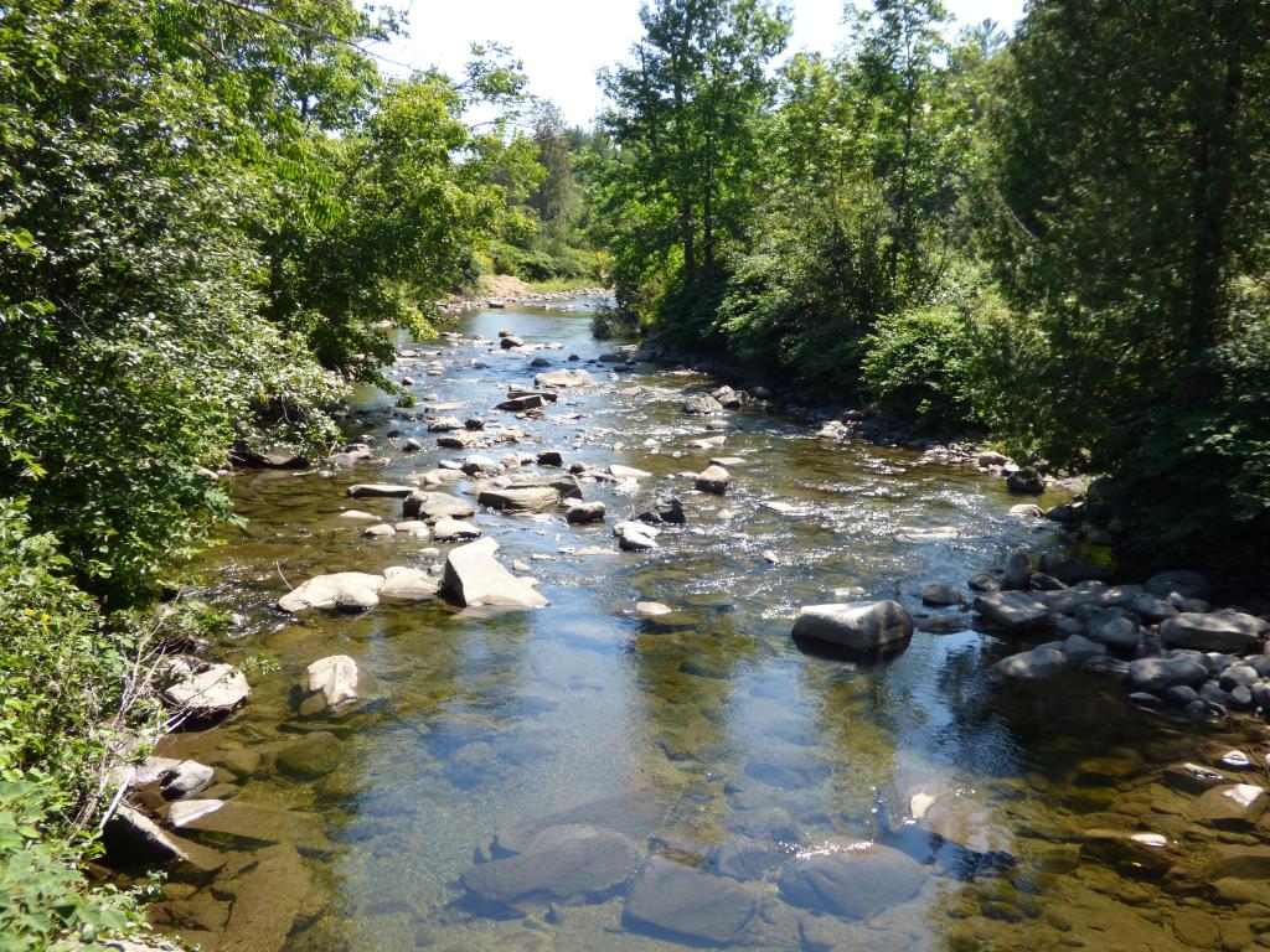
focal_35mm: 36
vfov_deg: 39.7
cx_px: 635
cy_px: 476
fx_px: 1321
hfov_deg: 51.4
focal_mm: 6.18
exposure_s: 1/400
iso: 100
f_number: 3.4
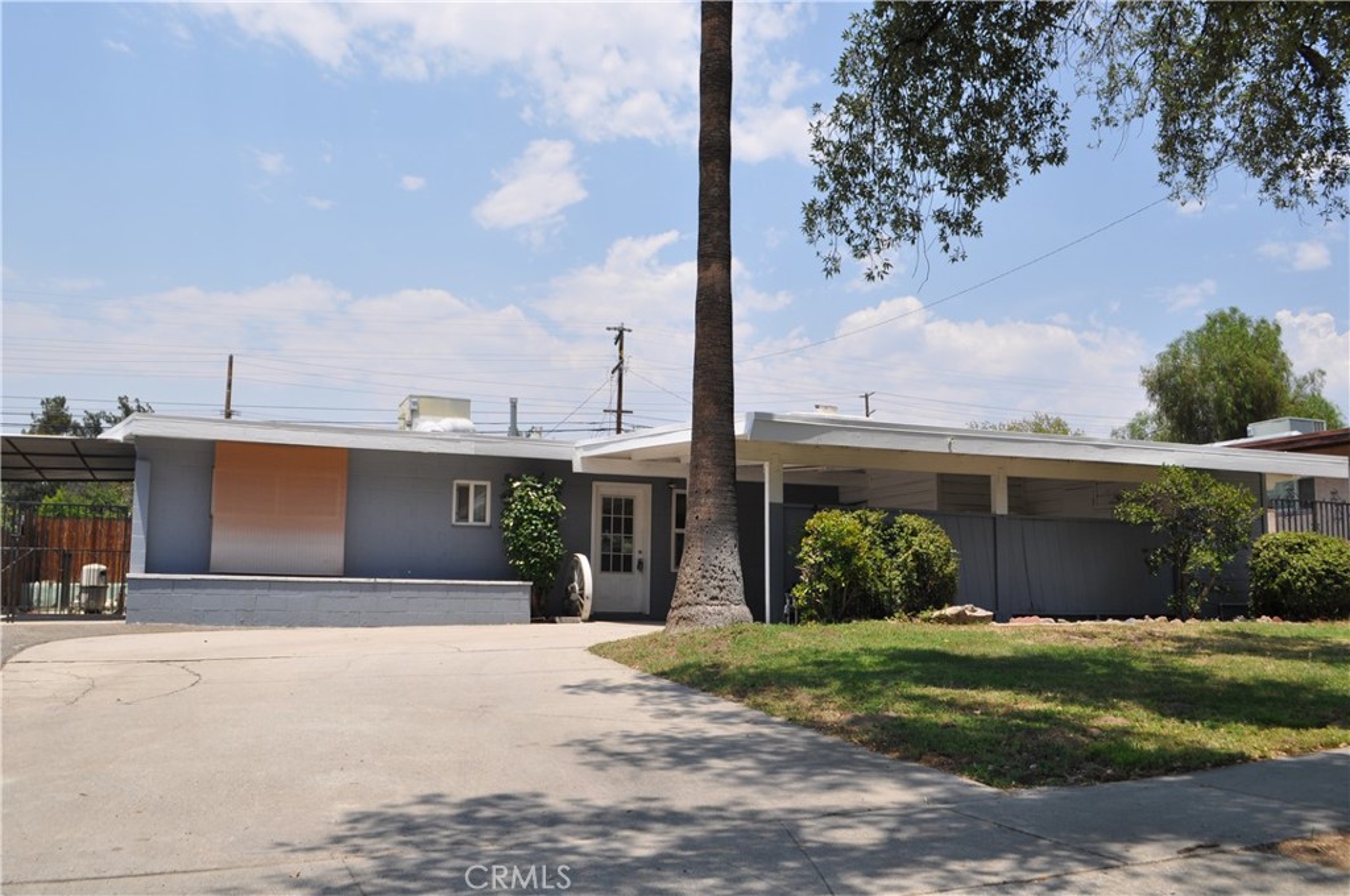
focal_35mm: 33
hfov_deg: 57.3
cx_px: 675
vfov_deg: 39.9
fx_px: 1236
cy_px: 448
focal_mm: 22
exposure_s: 1/400
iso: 200
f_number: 10
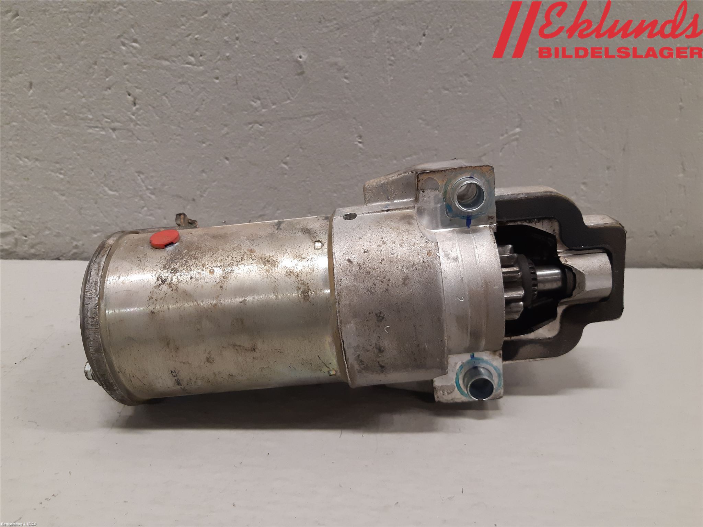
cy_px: 264
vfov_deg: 53.1
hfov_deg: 67.3
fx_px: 528
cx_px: 352
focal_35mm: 26
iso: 160
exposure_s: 1/50
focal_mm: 3.93
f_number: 1.7
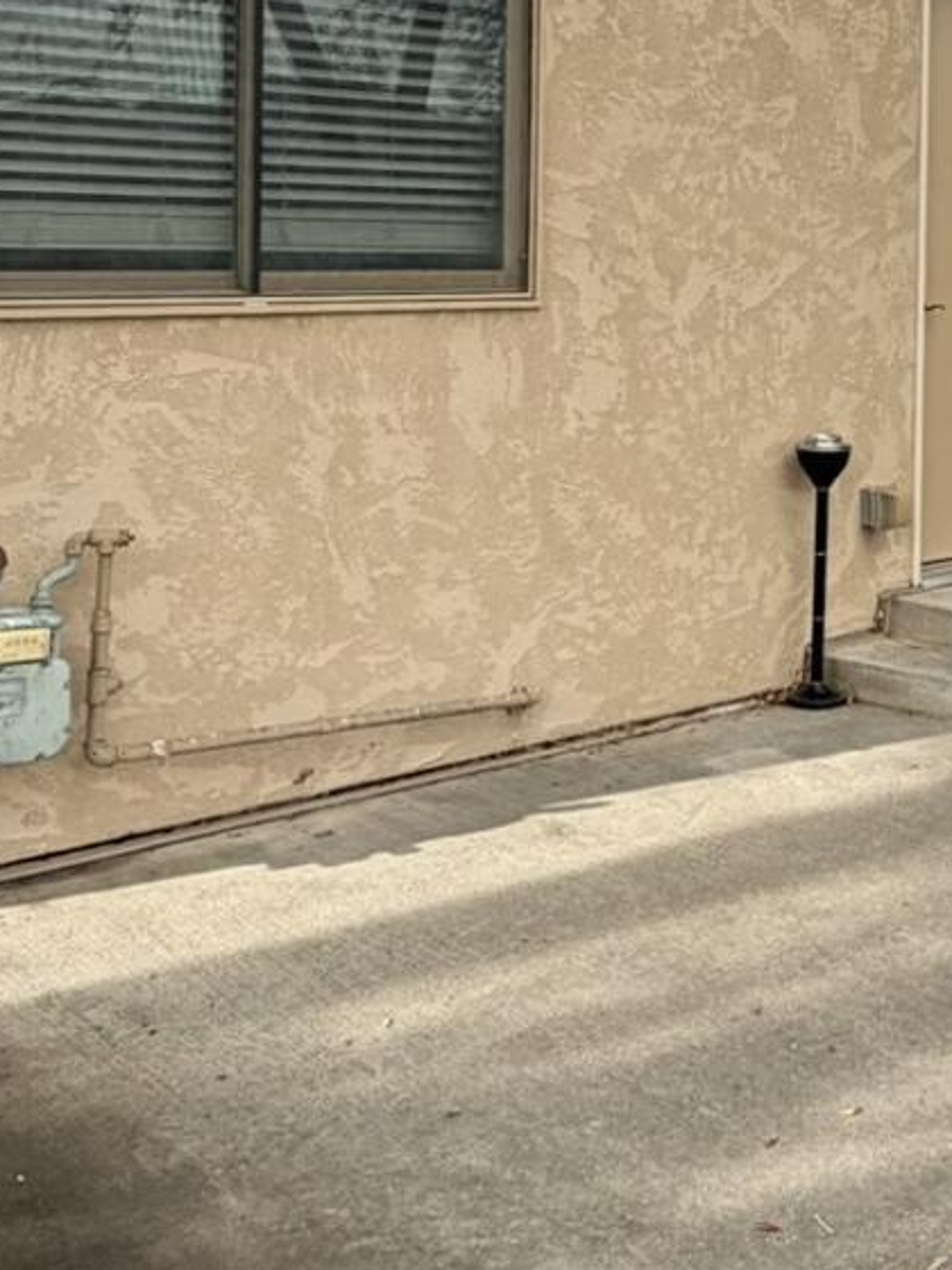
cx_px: 886
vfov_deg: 37.1
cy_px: 283
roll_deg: -0.9
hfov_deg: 27.9
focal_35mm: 50
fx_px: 1833
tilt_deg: -1.0
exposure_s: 1/502
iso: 64
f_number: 2.2
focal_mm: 2.22
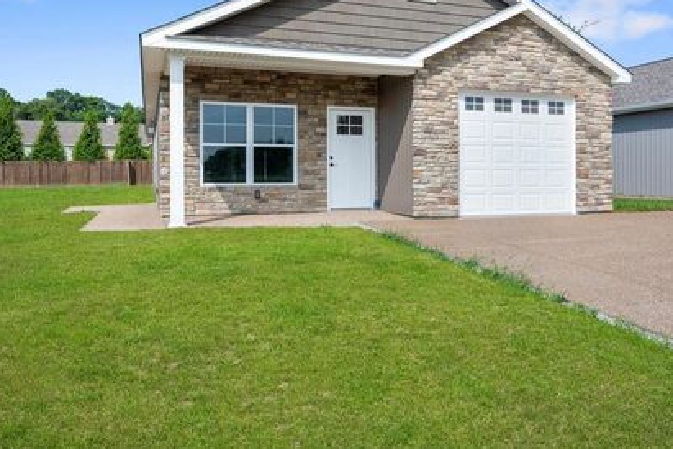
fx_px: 535
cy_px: 179
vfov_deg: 45.3
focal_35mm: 29
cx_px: 378
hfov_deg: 64.1
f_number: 8
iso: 400
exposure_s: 1/800
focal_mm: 23.5
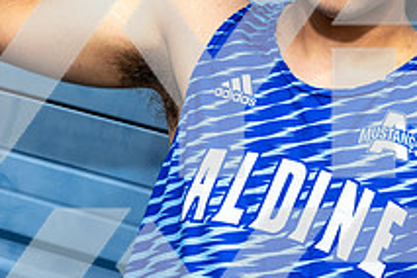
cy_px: 75
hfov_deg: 18.7
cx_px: 294
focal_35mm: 109
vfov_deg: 12.5
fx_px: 1262
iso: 100
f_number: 8
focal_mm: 40
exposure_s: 1/125
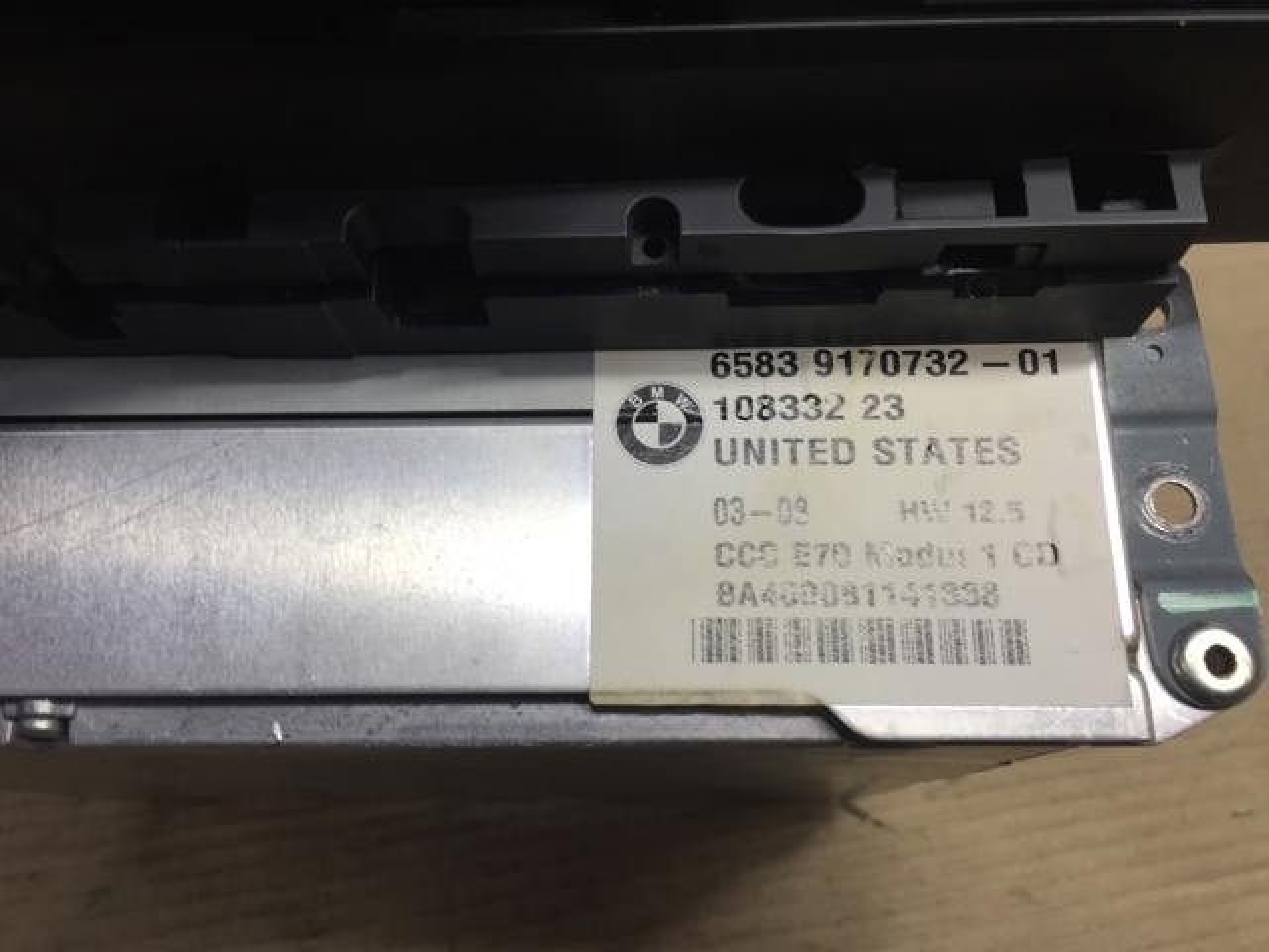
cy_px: 476
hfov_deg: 61.7
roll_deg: -1.3
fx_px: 1063
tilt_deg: -39.2
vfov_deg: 48.2
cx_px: 634
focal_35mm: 29
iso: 40
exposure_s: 1/50
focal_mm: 4.15
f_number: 2.2
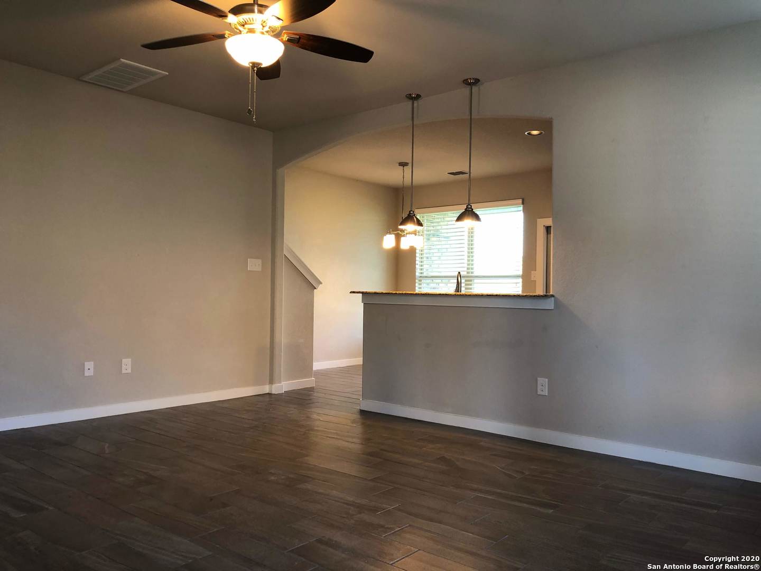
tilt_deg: +2.3
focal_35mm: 28
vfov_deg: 49.7
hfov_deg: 63.4
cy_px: 286
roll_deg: -0.6
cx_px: 380
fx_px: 616
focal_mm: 4
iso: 40
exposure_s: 1/24
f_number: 1.8
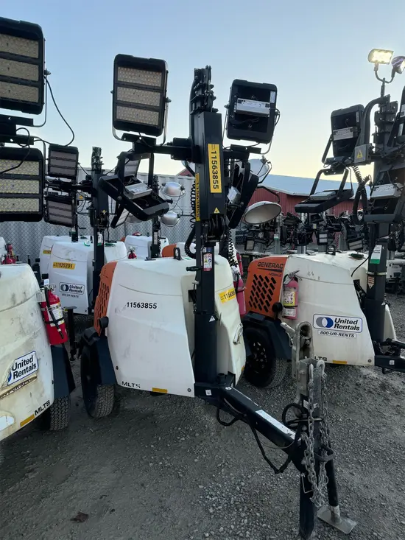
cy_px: 270
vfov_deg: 71.6
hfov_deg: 56.8
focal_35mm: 24
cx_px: 202
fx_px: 374
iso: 80
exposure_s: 1/454
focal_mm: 6.76
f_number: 1.78
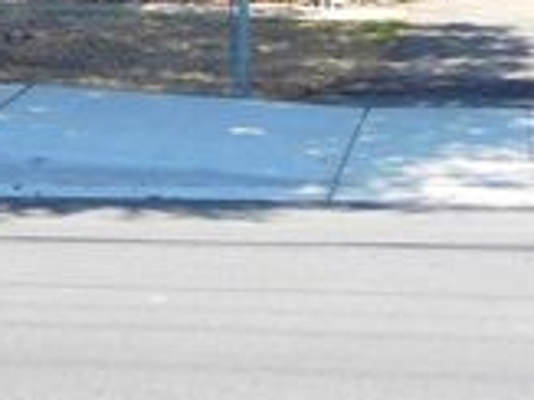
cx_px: -10
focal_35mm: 138
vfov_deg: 10.5
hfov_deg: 14.1
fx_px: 2127
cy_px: -143
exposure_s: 1/250
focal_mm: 8
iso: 125
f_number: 4
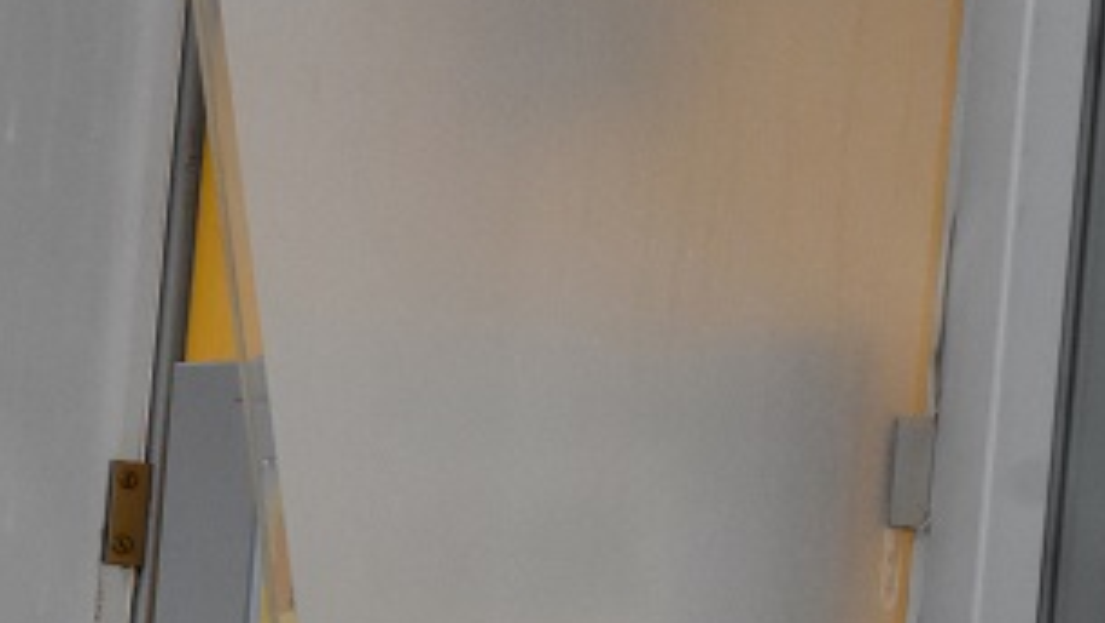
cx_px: -145
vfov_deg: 1.6
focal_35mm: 756
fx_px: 22165
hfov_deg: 2.9
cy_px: 1074
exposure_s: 1/1250
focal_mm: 150
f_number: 7.1
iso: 2000
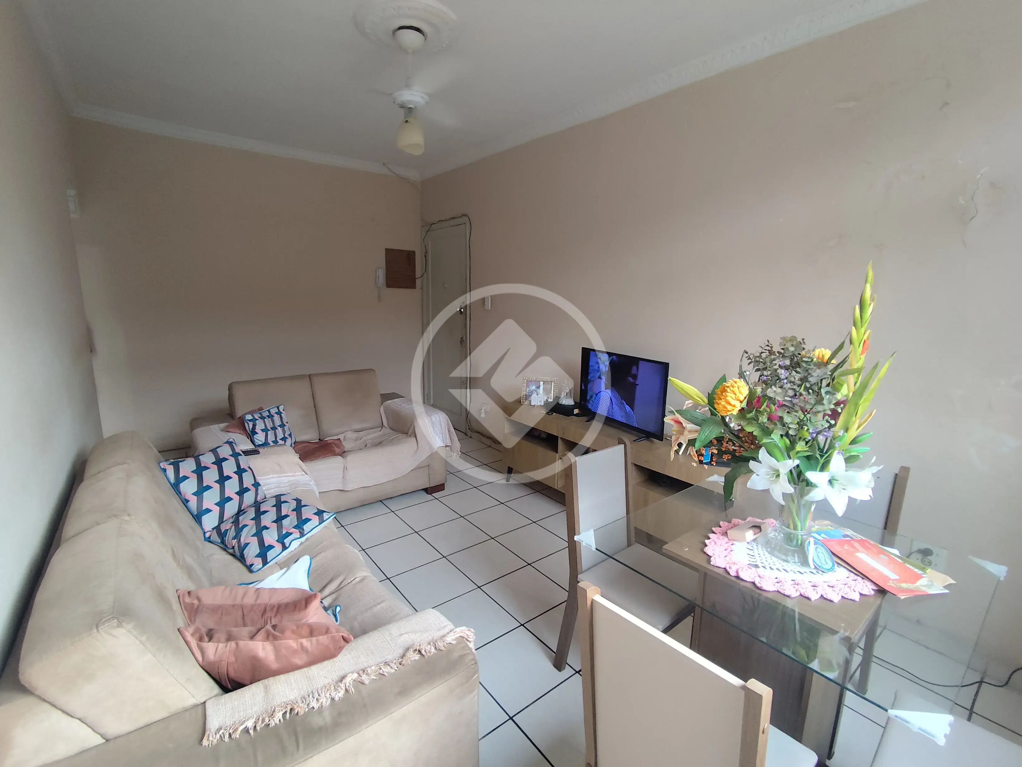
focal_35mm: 16
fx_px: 473
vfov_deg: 78.2
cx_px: 511
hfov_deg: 94.5
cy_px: 384
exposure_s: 1/60
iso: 80
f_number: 2.2
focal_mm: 1.65
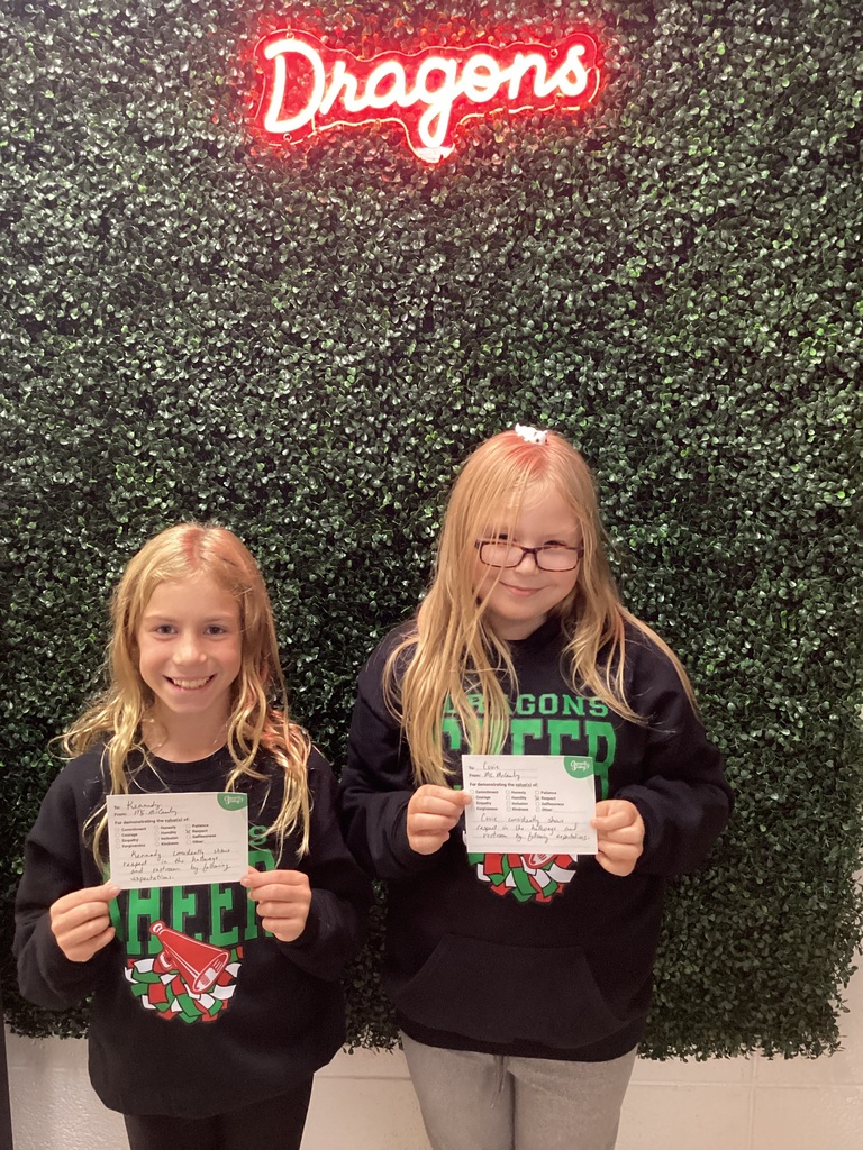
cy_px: 575
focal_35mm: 31
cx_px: 432
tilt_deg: -10.2
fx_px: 1030
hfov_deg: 45.4
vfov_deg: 58.4
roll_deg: +0.7
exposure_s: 1/40
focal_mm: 3.3
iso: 320
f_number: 2.4
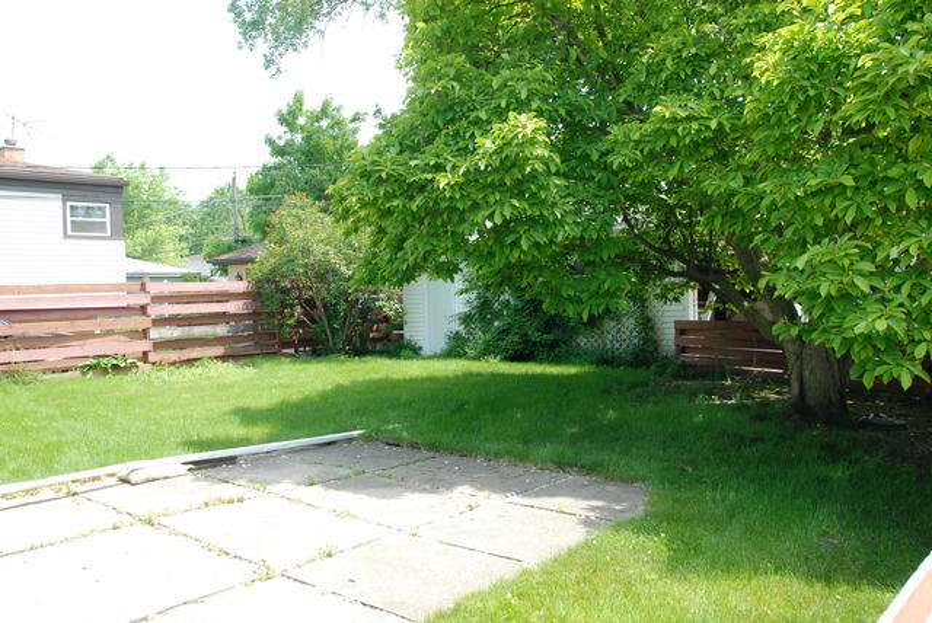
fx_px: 777
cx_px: 466
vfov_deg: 43.7
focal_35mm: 30
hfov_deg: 61.9
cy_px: 312
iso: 200
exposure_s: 1/250
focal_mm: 20
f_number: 7.1
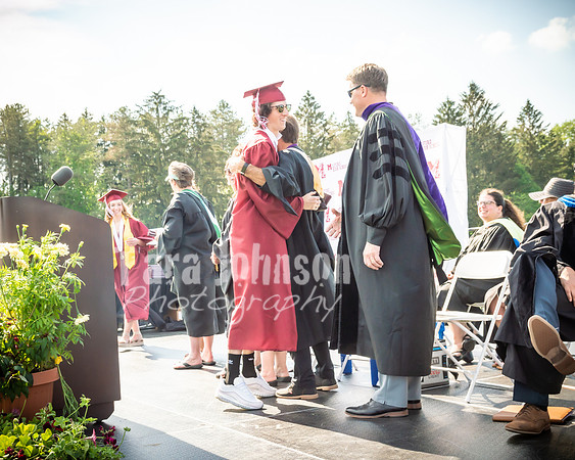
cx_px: 288
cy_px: 230
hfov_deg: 40.6
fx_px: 777
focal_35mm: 46
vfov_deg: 32.9
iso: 200
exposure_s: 1/500
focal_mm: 27
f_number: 7.1
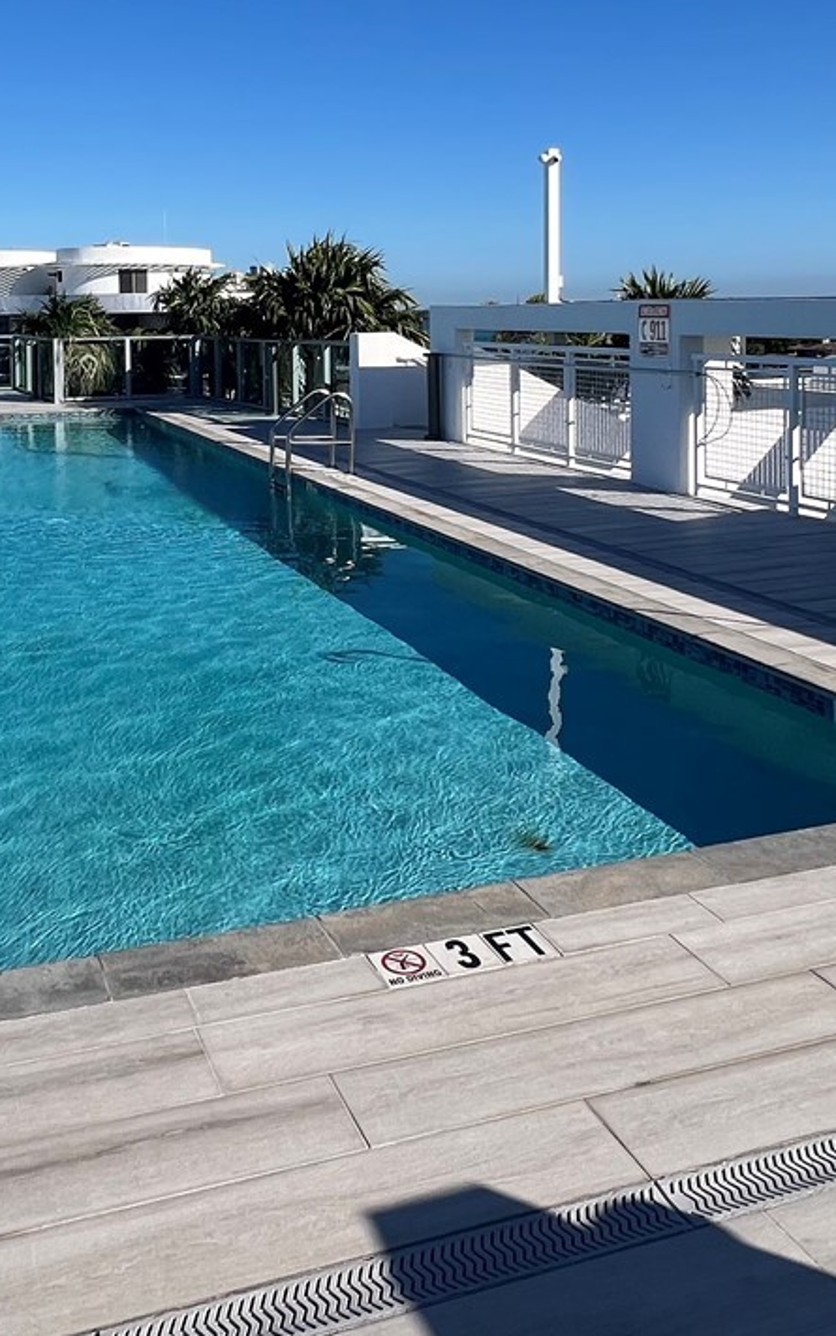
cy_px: 363
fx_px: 1129
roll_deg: +1.9
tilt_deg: -3.3
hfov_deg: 40.1
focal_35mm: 31
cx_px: 280
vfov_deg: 58.6
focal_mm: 1.57
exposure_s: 1/2597
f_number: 1.8
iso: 32
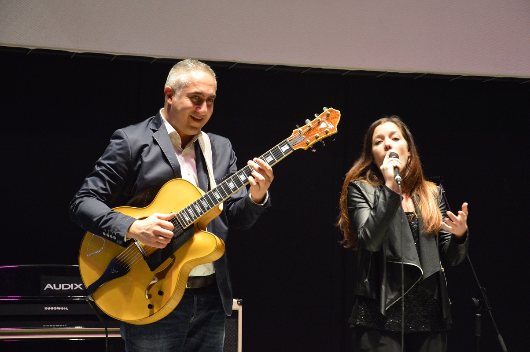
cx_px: 265
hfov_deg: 21.9
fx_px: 1368
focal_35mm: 93
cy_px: 176
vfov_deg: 14.7
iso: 3200
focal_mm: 62
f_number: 5.3
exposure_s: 1/50
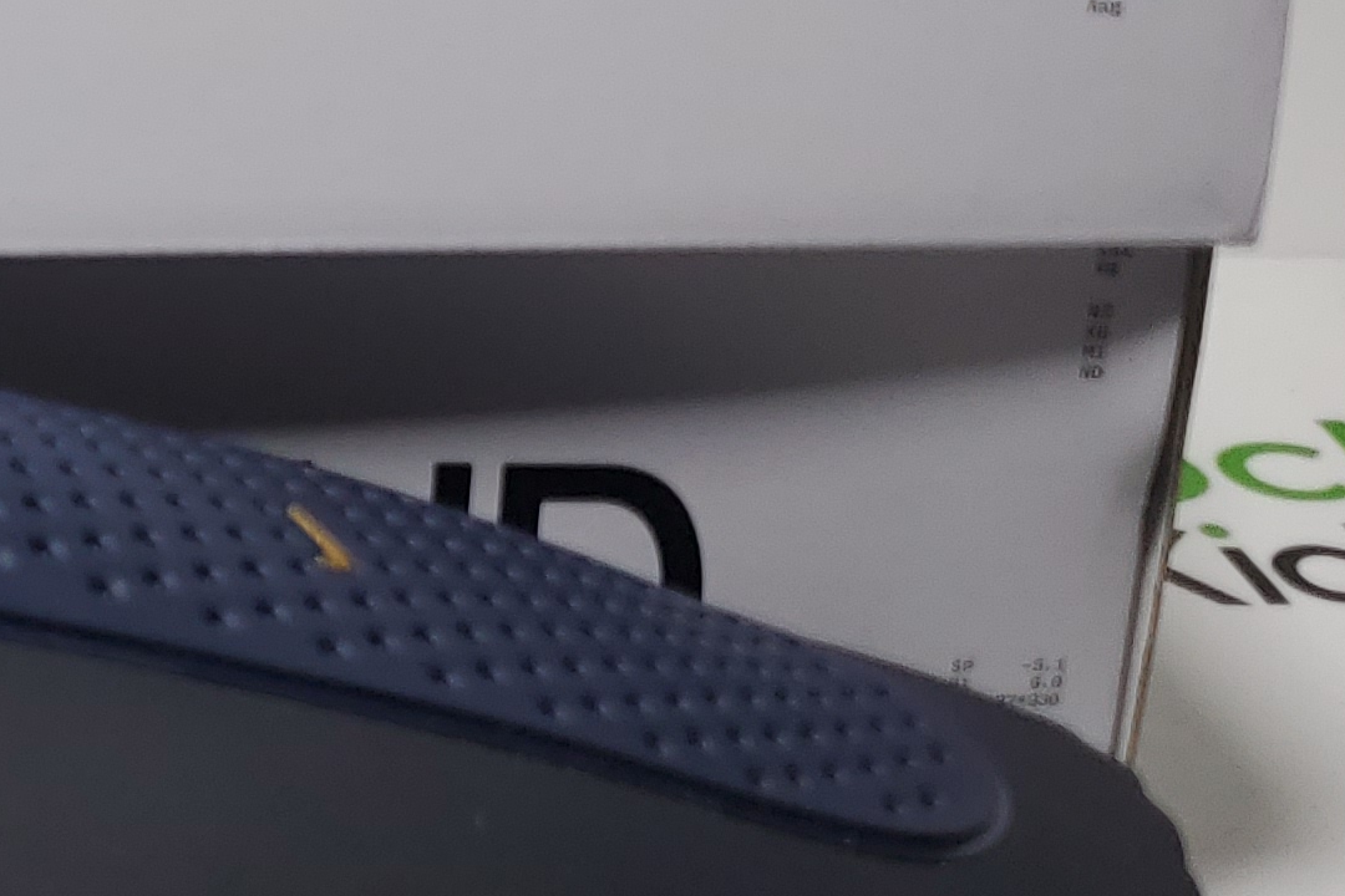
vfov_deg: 13.5
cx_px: -311
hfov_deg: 19.0
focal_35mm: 101
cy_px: 158
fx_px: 3773
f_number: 1.5
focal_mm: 4.3
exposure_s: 1/442
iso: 50
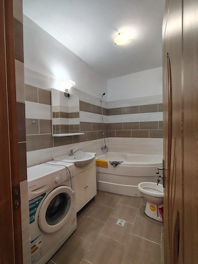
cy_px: 132
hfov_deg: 78.1
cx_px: 99
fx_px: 122
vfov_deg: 94.5
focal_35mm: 16
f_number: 2.2
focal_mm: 2.13
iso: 387
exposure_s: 1/25
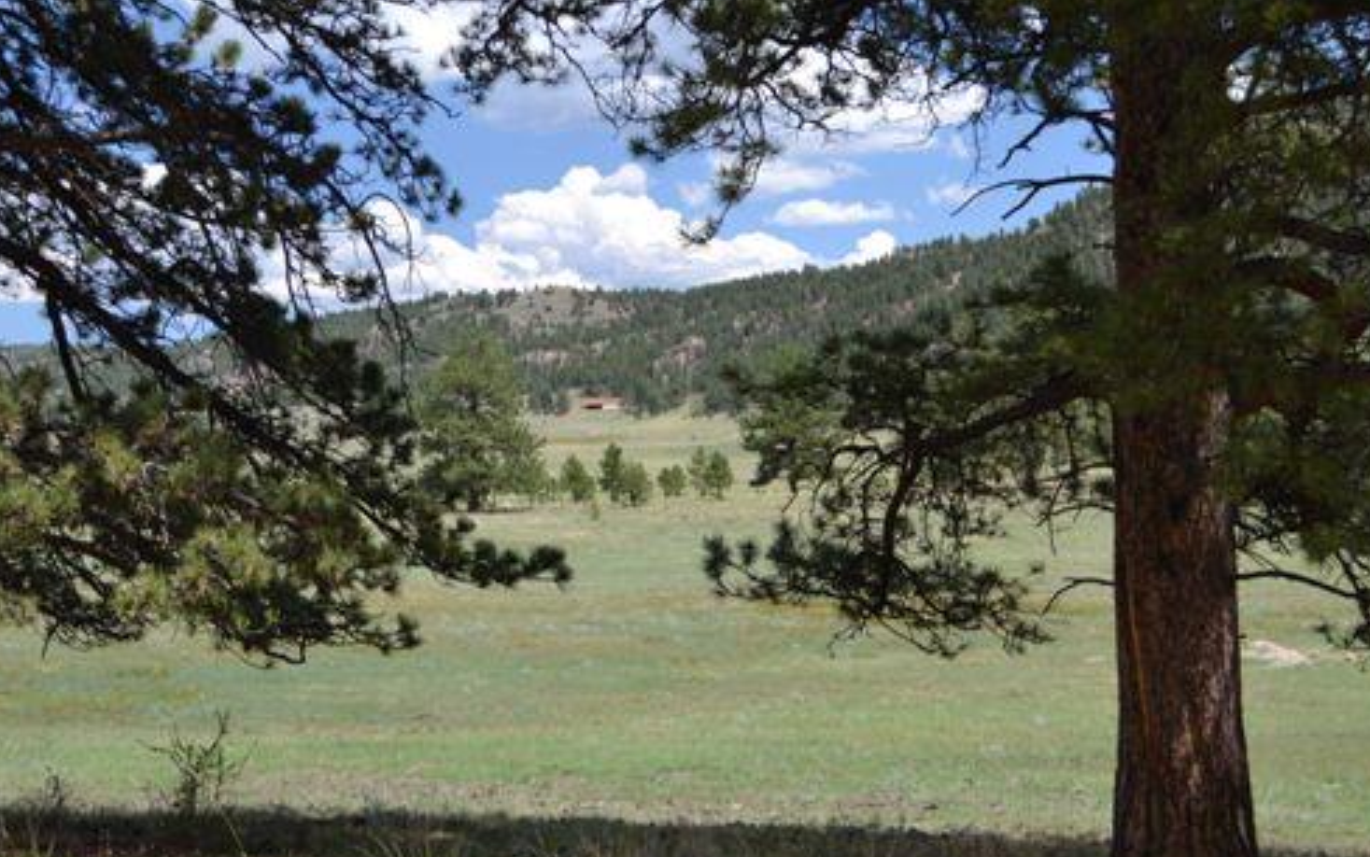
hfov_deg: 36.2
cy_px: 461
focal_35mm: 56
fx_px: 2092
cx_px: 602
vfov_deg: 23.2
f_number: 5.6
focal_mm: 28
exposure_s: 1/125
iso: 110
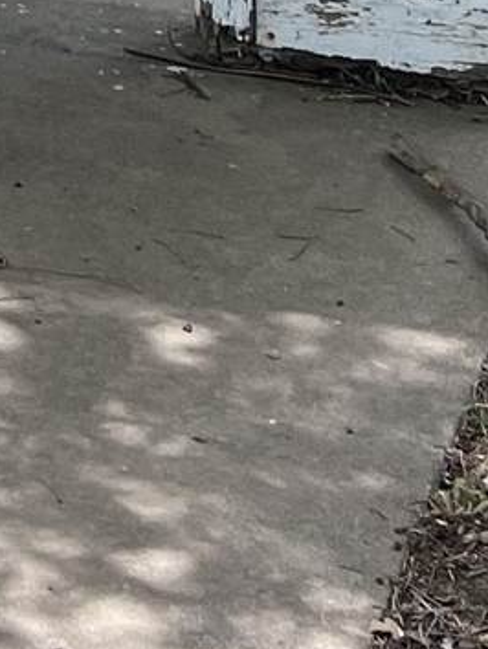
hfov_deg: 8.3
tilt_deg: -1.7
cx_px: -538
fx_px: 3173
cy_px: -979
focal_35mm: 169
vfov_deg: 10.0
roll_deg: -0.2
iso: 50
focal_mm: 5.7
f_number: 1.5
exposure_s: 1/840
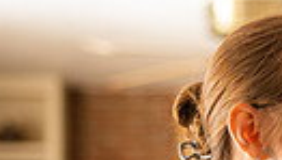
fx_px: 1729
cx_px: 618
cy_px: 227
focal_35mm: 231
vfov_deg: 5.2
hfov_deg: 8.7
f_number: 2
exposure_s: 1/125
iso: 1000
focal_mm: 50
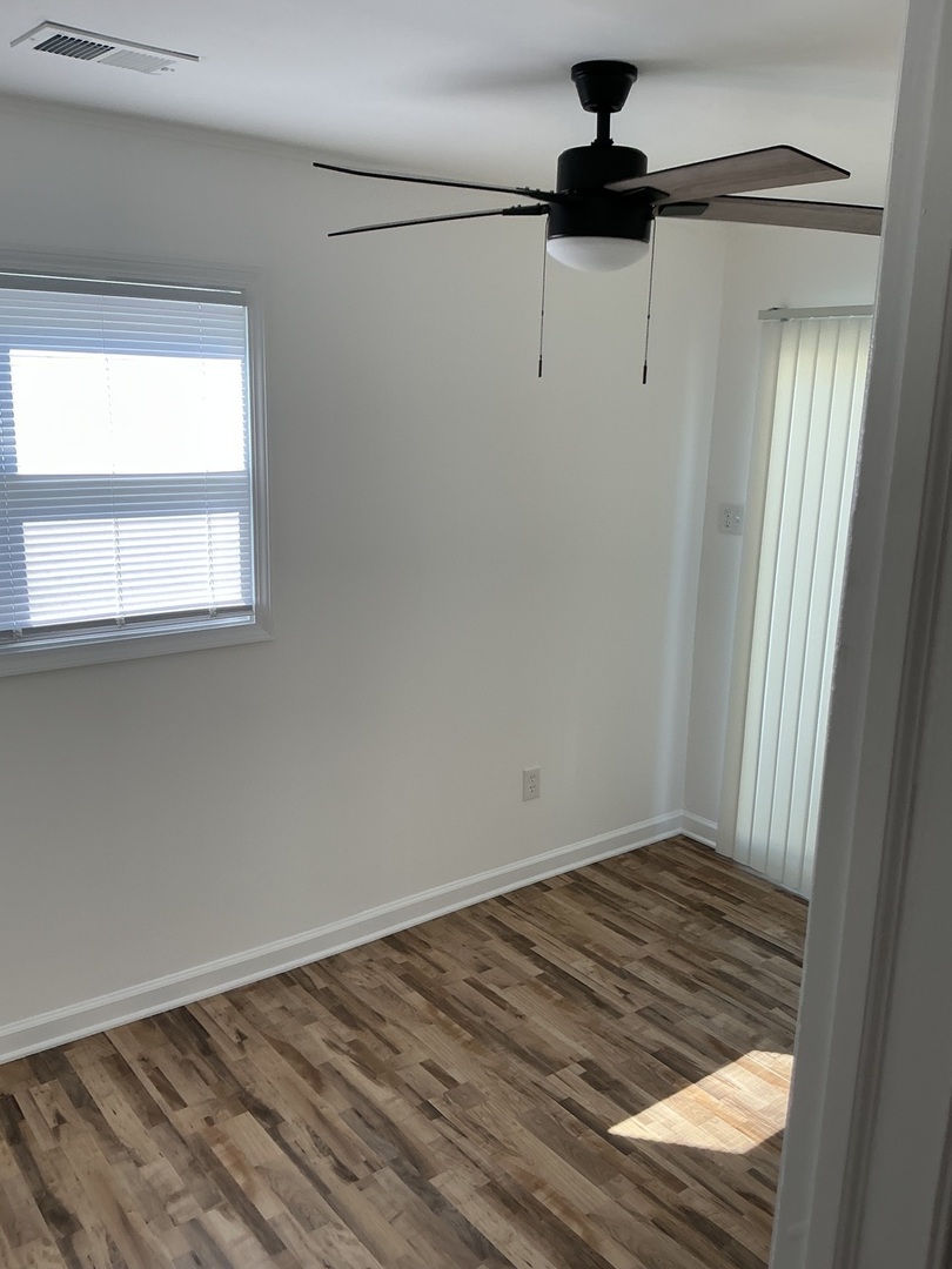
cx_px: 476
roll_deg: -1.3
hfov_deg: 48.2
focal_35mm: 29
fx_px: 1063
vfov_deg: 61.7
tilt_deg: -13.0
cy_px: 634
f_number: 1.8
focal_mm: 3
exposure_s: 1/120
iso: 25
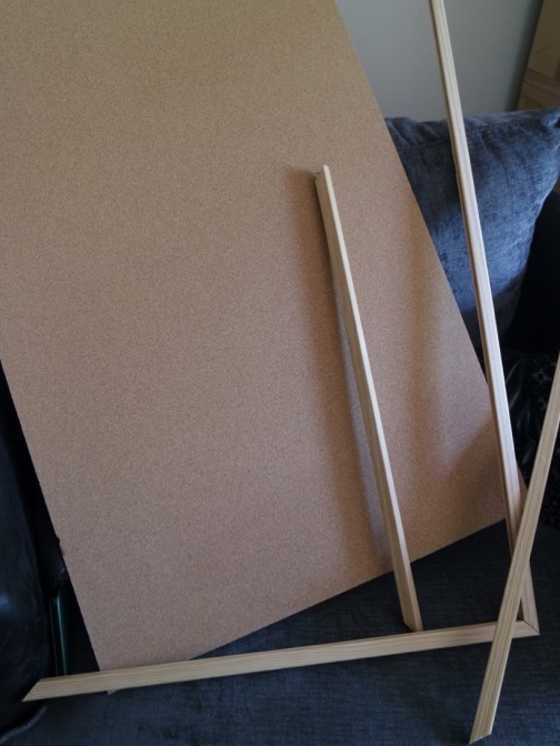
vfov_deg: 65.1
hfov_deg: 51.4
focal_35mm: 27
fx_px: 582
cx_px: 278
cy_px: 325
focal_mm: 16
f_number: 3.5
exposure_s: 1/30
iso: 800
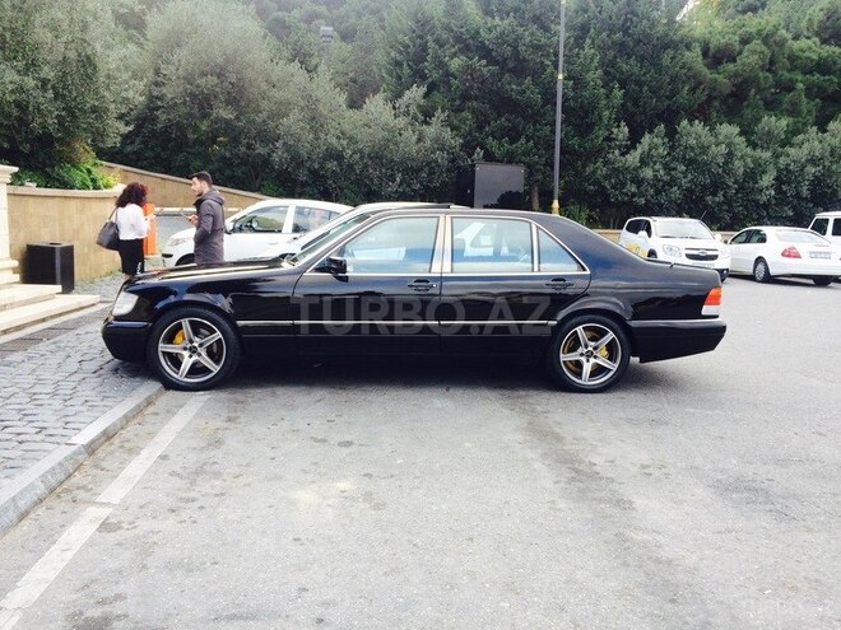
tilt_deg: -8.1
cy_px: 315
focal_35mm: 29
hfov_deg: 61.7
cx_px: 420
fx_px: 705
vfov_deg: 48.2
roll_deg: -2.3
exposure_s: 1/158
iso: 32
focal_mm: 4.15
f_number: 2.2
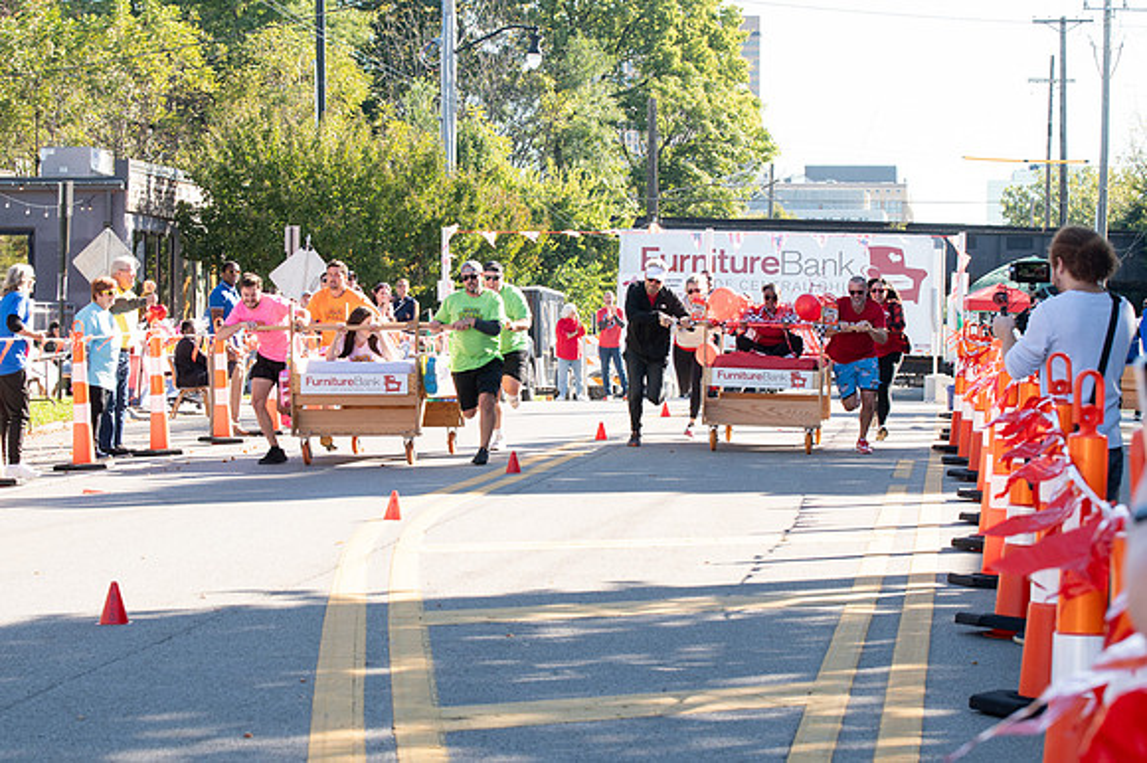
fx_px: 3261
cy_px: 374
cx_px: 560
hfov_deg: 19.9
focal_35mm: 102
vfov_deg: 13.4
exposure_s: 1/500
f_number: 7.1
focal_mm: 75
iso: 640
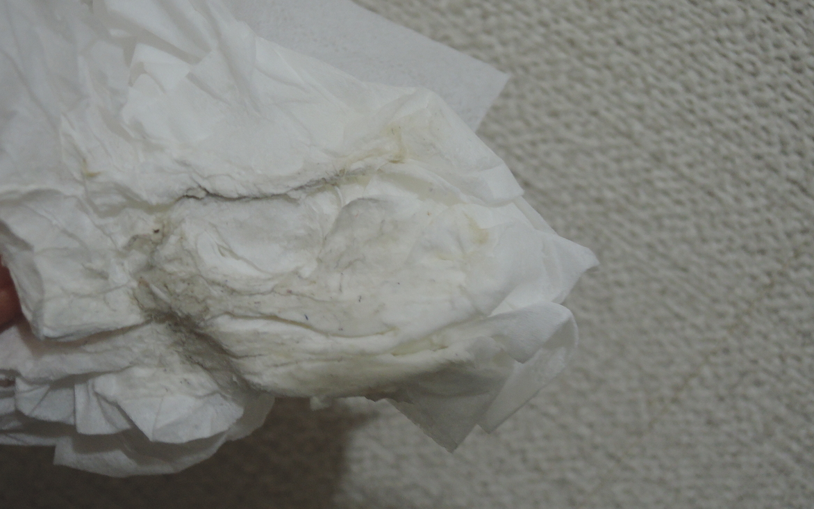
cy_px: 258
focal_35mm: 38
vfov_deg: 33.6
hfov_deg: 51.5
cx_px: 398
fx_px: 843
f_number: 3.5
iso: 400
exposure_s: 1/40
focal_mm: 7.5
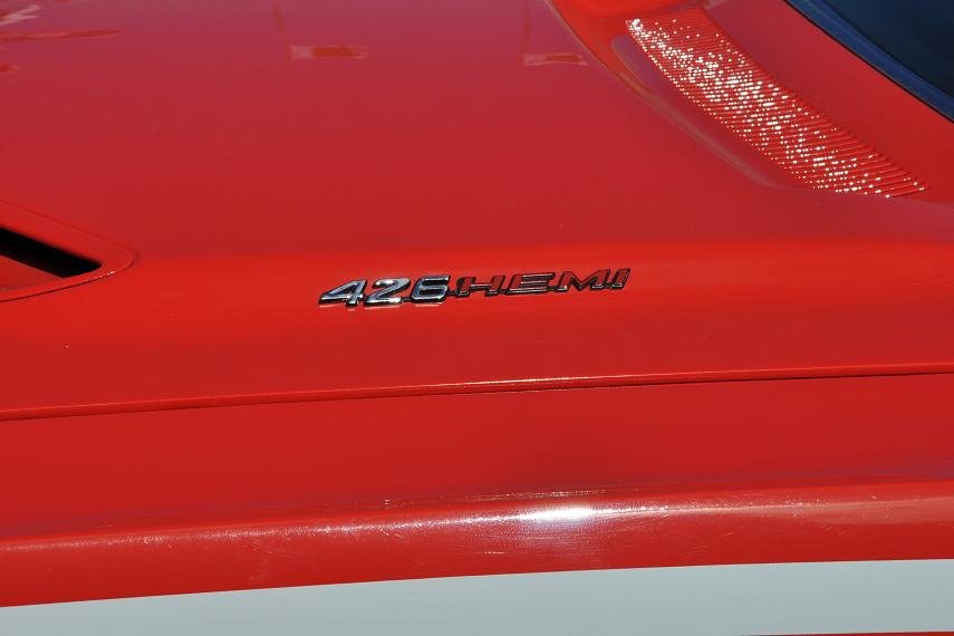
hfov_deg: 13.0
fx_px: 4173
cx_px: 477
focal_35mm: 158
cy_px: 318
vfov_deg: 8.7
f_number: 14
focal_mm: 105
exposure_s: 1/800
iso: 200
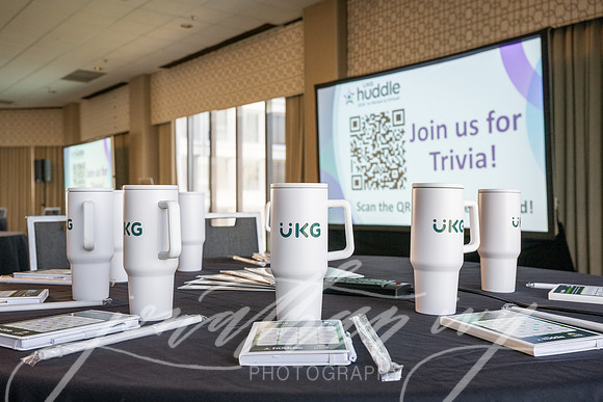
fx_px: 603
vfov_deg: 36.9
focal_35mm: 36
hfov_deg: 53.1
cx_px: 302
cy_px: 201
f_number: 5.6
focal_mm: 36
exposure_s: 1/60
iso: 400
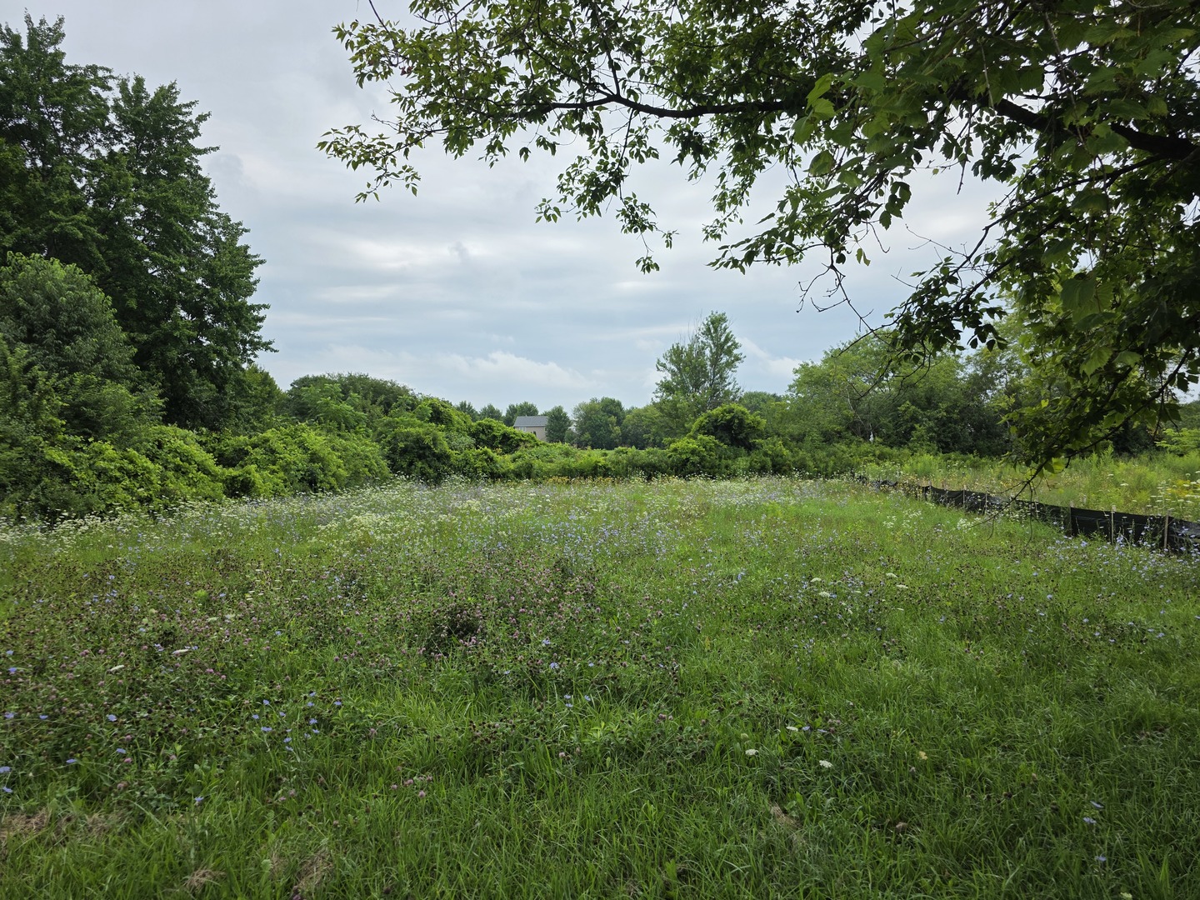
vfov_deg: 58.9
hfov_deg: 73.9
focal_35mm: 23
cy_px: 450
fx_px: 797
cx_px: 600
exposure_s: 1/3891
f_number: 1.7
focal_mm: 6.3
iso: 80
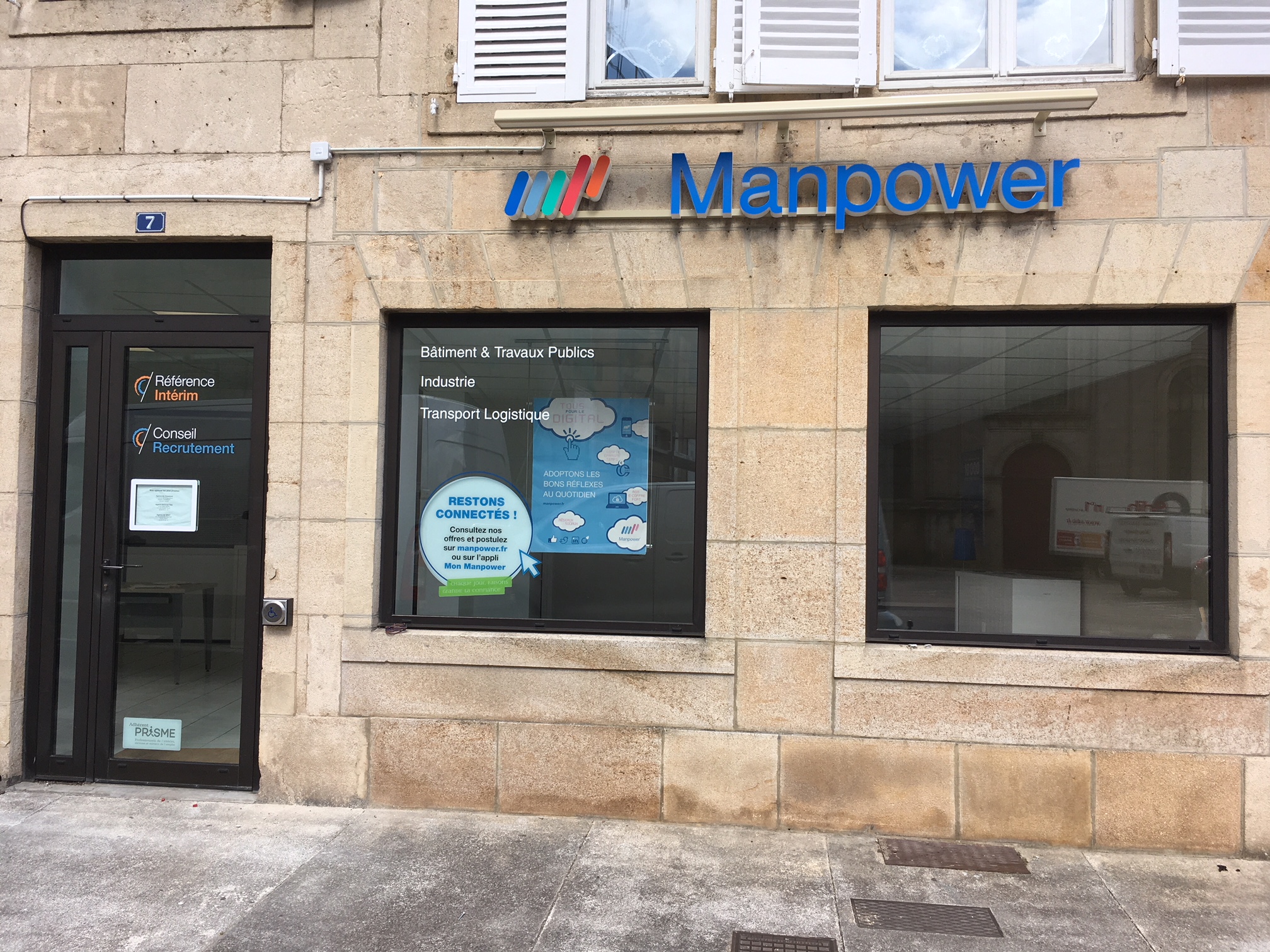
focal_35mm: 29
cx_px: 635
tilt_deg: +3.3
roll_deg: -1.3
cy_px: 476
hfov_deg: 61.7
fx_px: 1064
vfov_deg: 48.2
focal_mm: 4.15
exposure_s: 1/986
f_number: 2.2
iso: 25
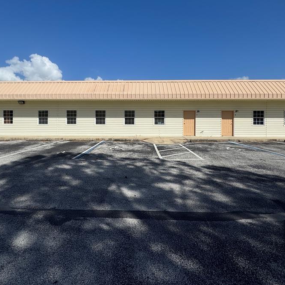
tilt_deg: -0.7
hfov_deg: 77.6
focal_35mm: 19
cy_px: 122
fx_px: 177
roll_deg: -0.5
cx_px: 134
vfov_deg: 77.2
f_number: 2.2
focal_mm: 2.22
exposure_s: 1/3717
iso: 32
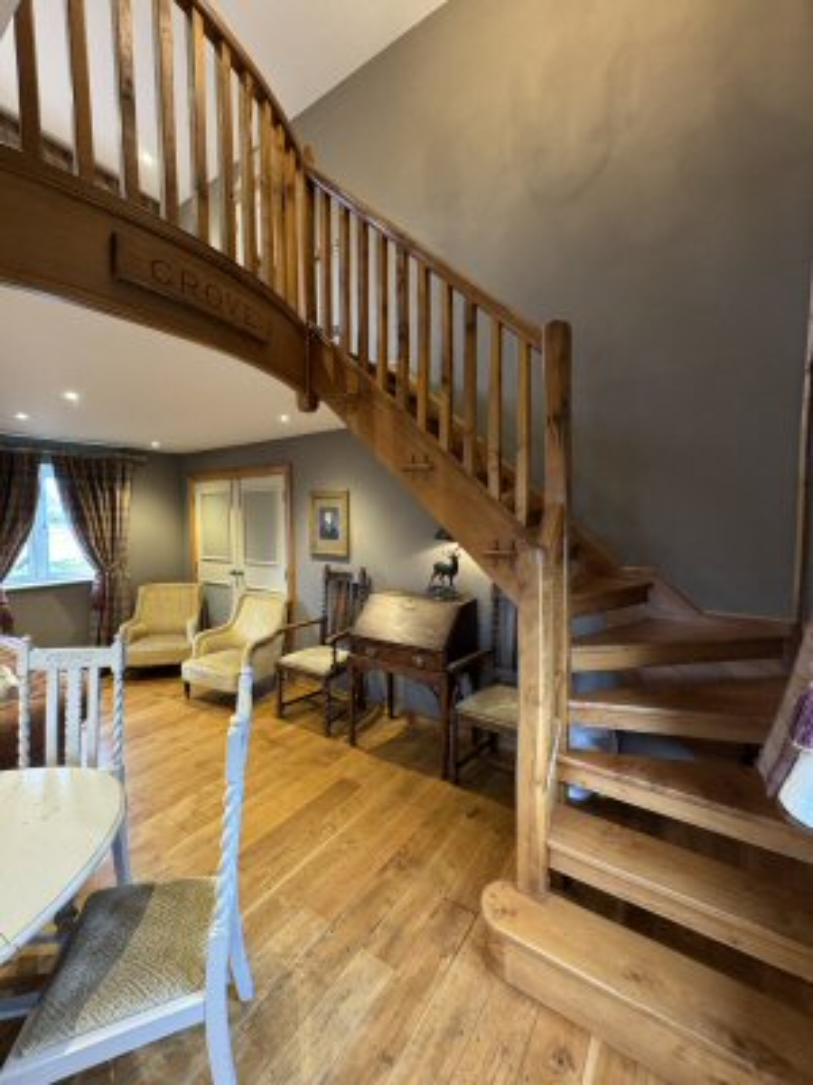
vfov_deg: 102.1
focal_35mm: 14
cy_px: 542
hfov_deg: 85.7
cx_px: 406
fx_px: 438
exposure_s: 1/50
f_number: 2.2
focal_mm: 2.22
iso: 640
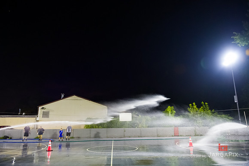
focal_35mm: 24
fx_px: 166
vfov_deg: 53.2
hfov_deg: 73.7
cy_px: 83
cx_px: 124
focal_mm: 24
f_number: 3.2
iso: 6400
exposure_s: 1/125
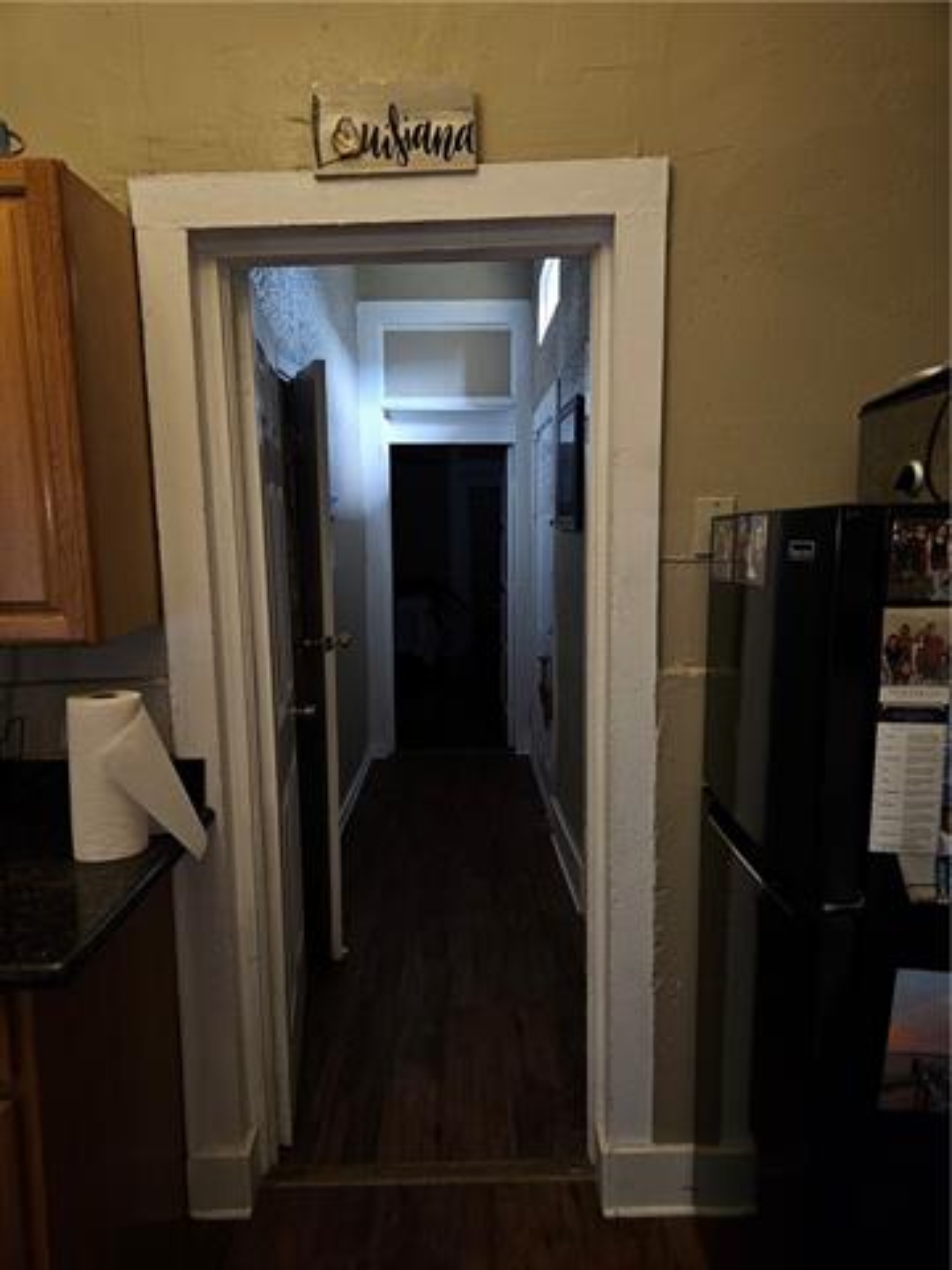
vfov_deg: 73.9
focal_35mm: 23
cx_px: 476
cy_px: 635
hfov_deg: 58.9
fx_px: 843
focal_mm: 5.4
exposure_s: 1/13.4
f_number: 1.8
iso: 125
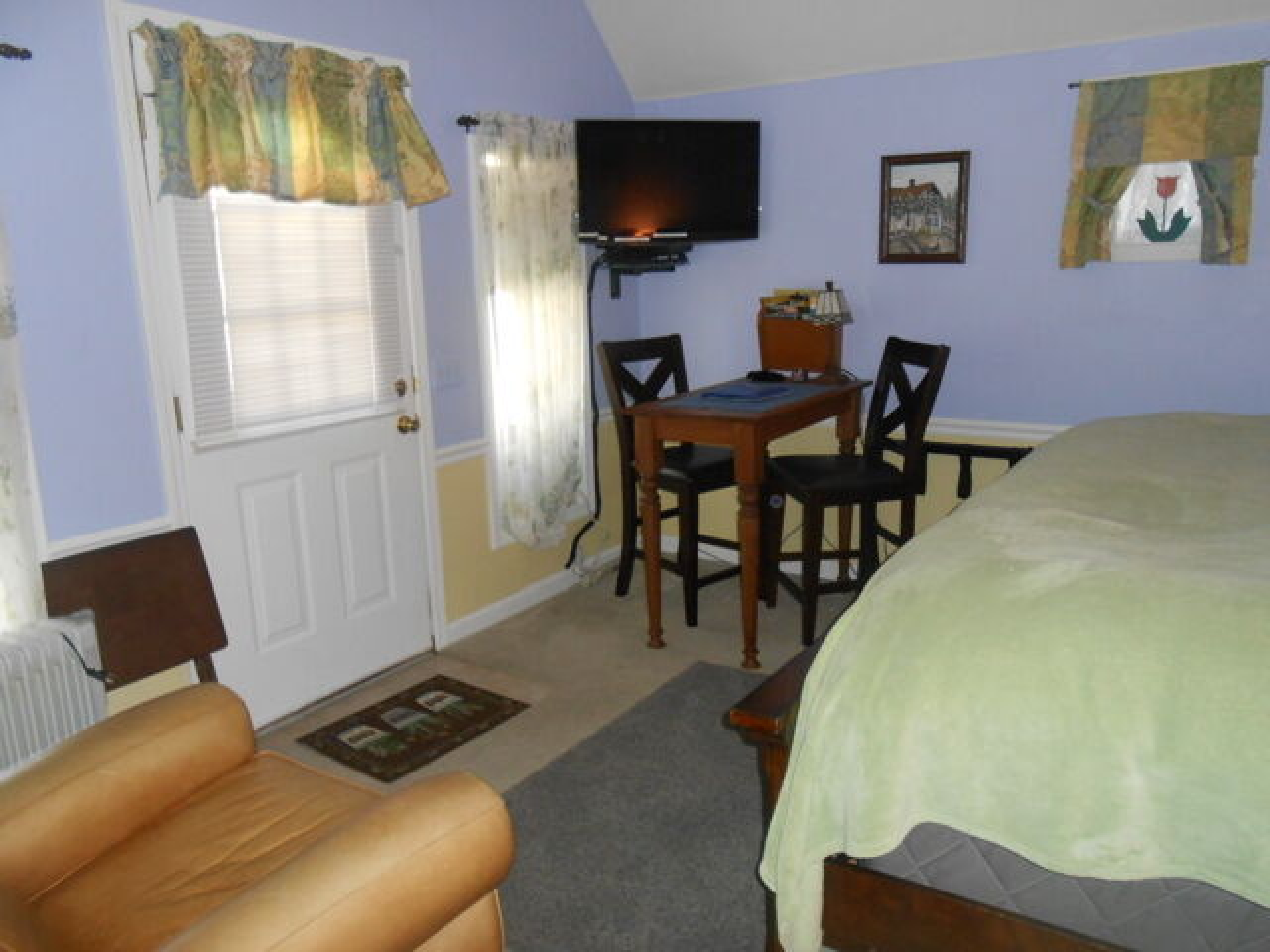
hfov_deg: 67.3
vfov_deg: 53.1
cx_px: 635
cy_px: 476
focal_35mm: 26
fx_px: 954
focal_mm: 4.6
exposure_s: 1/25
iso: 320
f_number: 3.5
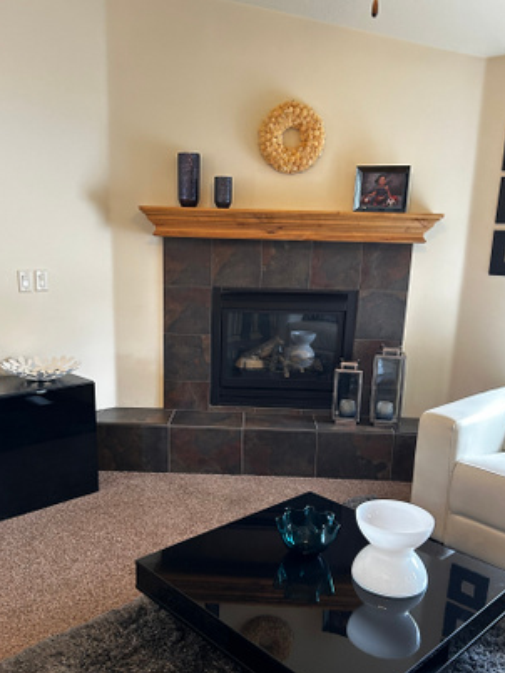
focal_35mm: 31
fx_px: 603
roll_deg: -2.4
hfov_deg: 45.4
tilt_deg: -14.1
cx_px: 239
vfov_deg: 58.1
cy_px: 387
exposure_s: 1/60
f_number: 1.5
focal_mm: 5.7
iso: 200
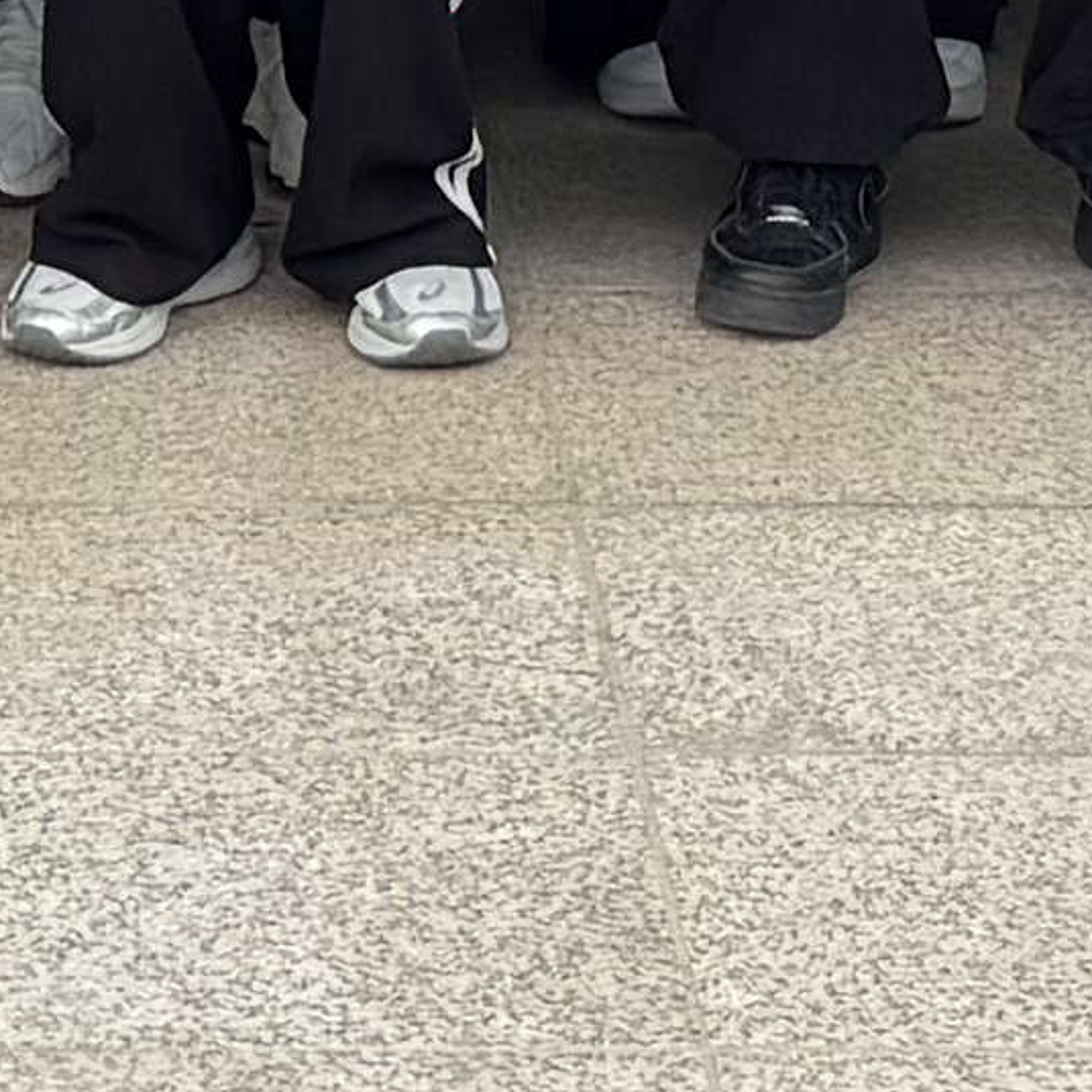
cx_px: -155
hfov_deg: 7.7
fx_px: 8066
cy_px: -2223
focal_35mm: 226
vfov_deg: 6.9
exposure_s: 1/1046
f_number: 1.78
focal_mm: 6.76
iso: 80
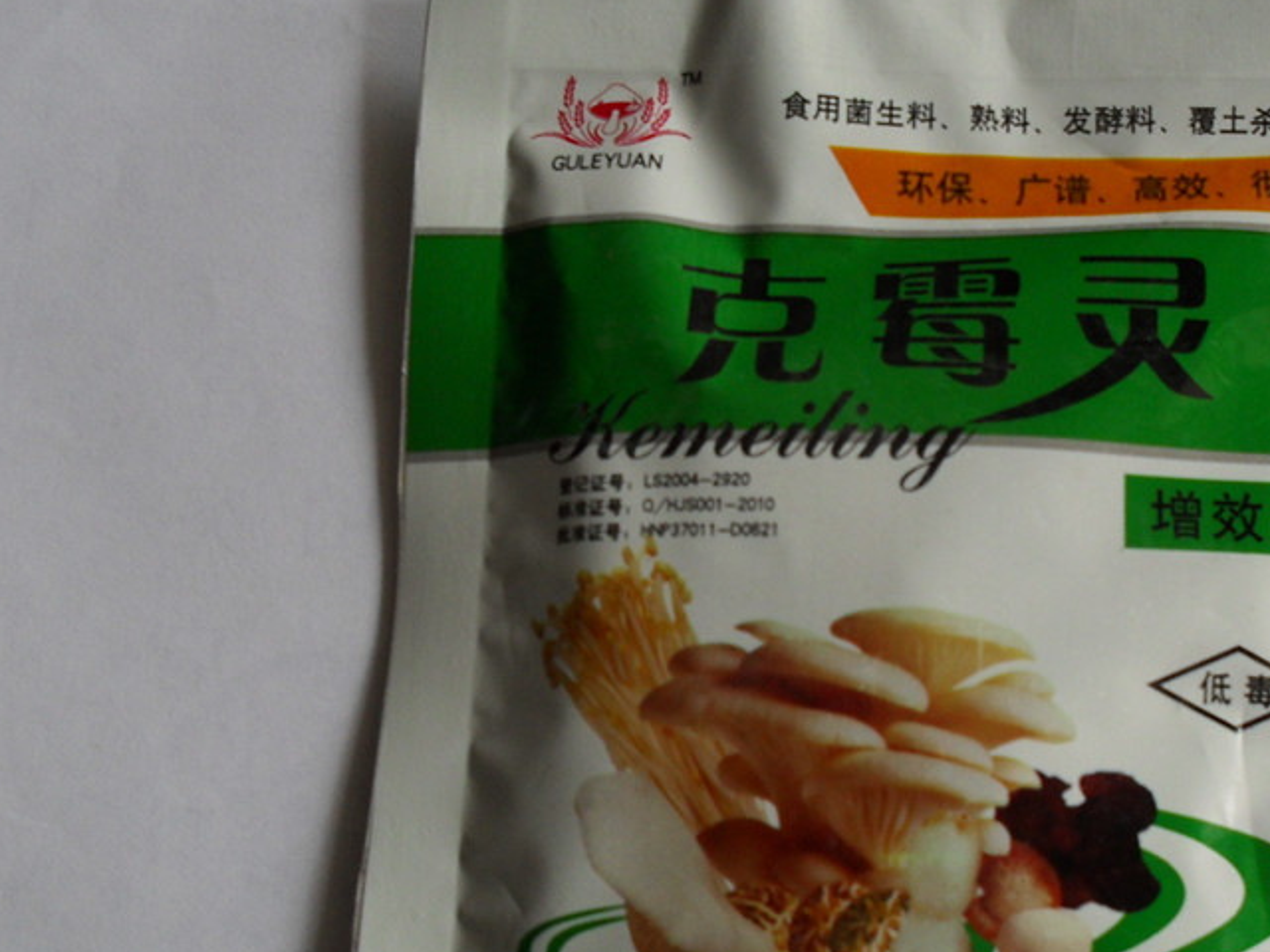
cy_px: 581
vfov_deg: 26.0
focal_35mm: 56
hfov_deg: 33.5
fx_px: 2055
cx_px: 984
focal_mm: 6.3
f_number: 3.2
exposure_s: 1/90
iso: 100
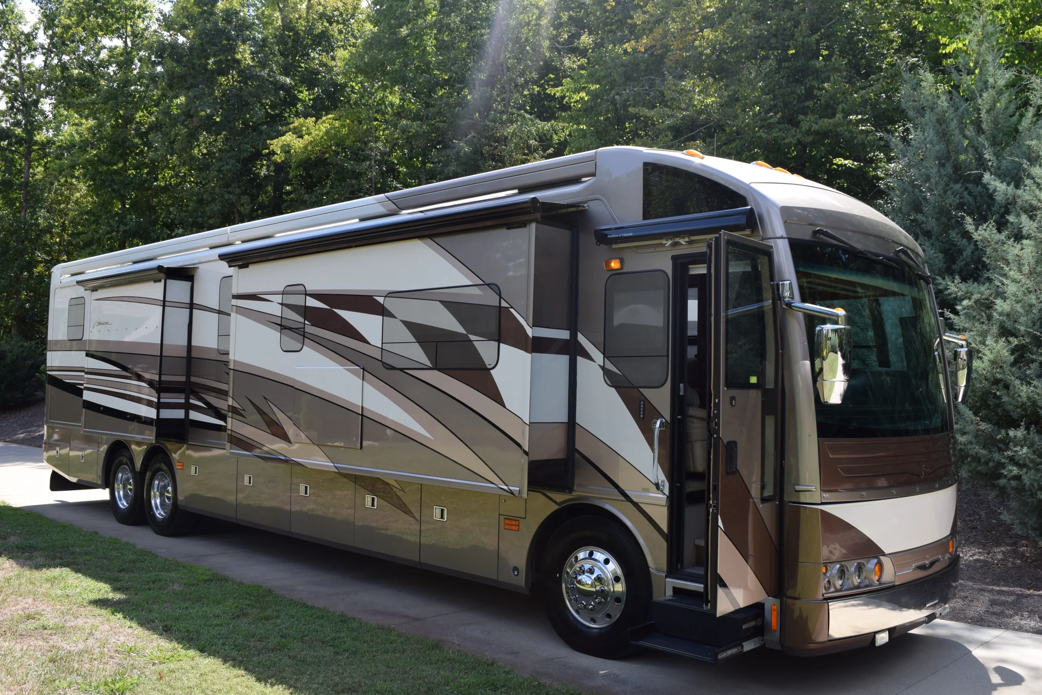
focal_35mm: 33
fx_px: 955
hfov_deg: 57.2
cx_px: 521
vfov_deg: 40.0
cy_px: 348
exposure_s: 1/250
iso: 220
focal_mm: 22
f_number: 8
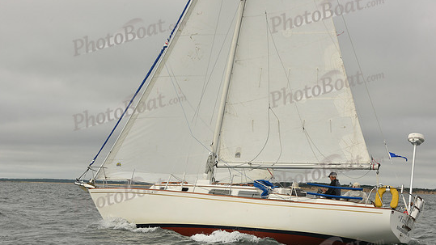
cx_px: 229
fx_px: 1121
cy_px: 140
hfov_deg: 22.0
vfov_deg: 12.5
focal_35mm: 97
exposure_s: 1/800
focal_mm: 86
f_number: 10
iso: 320
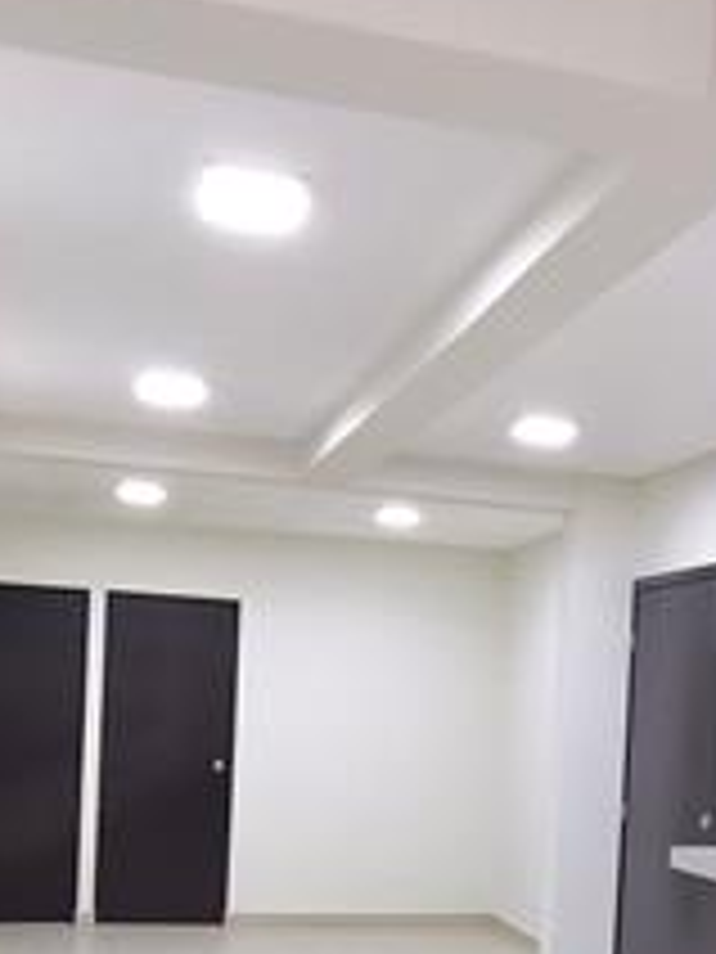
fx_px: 1296
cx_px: 563
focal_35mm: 47
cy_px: 796
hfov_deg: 30.2
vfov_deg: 38.5
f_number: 2.2
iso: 320
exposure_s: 1/60.2
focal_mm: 2.2
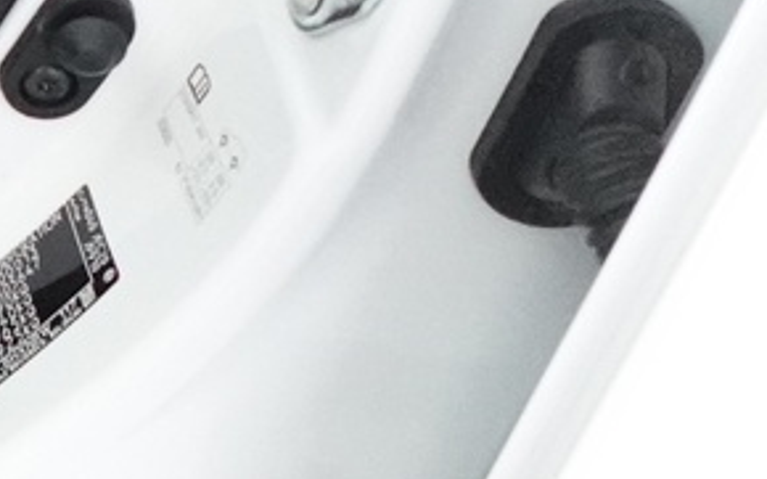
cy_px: -468
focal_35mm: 114
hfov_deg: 14.4
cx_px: -878
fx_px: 2382
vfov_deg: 10.6
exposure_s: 1/80
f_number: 2
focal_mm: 7.6
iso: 2000
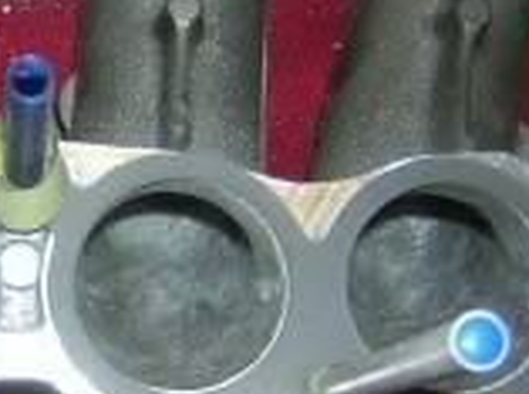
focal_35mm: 92
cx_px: 34
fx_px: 1403
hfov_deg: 20.8
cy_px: 195
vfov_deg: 16.0
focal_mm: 4.7
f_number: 2.6
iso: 100
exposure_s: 1/60.1
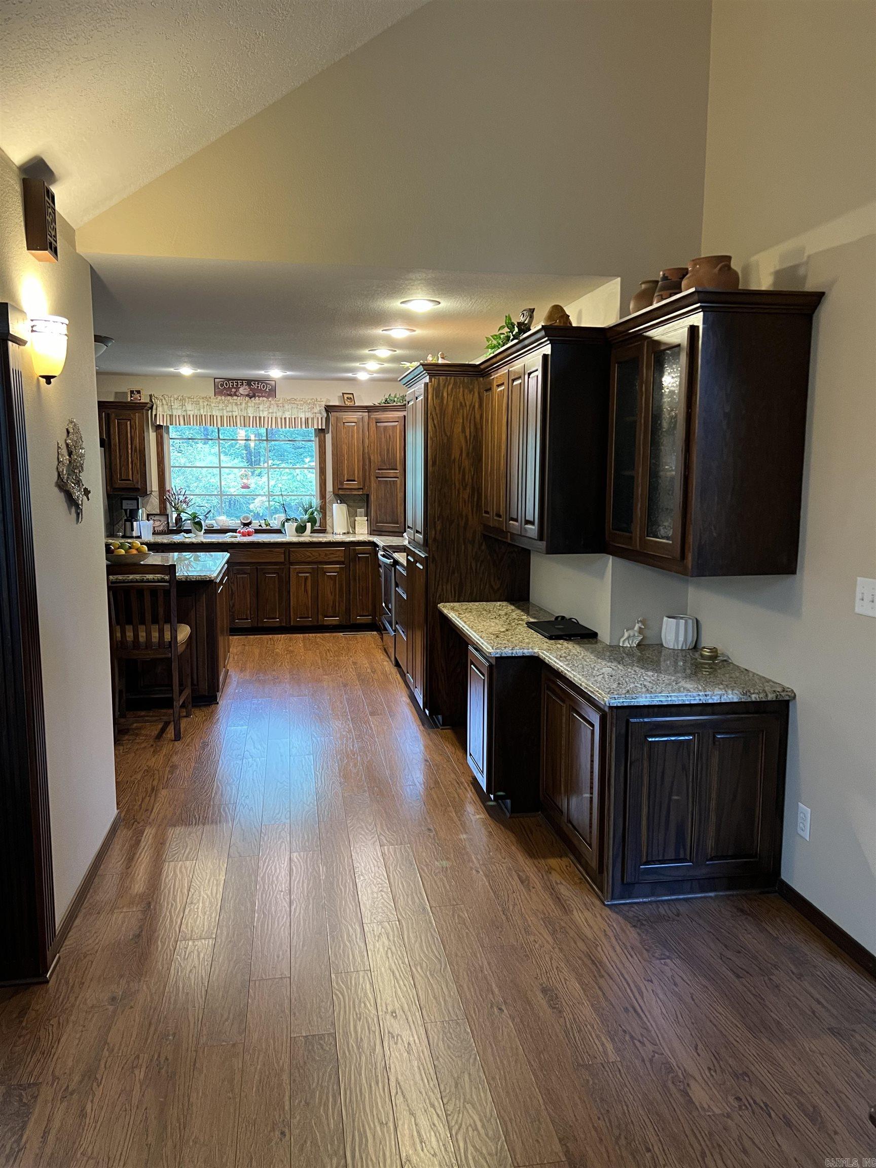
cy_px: 584
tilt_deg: -7.6
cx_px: 438
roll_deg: -0.3
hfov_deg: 53.1
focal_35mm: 26
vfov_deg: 67.3
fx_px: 877
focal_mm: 5.7
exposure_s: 1/60
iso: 250
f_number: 1.5
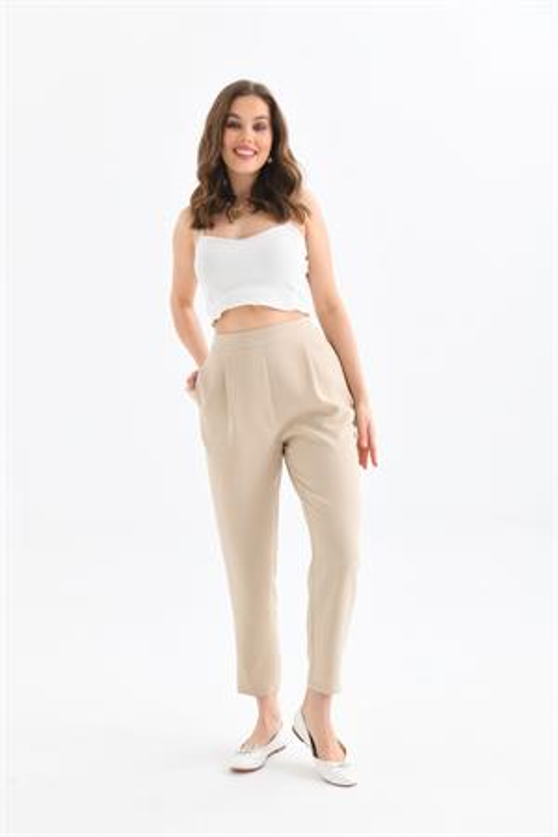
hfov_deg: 29.2
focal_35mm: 46
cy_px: 418
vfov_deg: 42.7
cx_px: 279
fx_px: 1069
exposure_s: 1/125
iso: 160
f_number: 6.3
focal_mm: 46
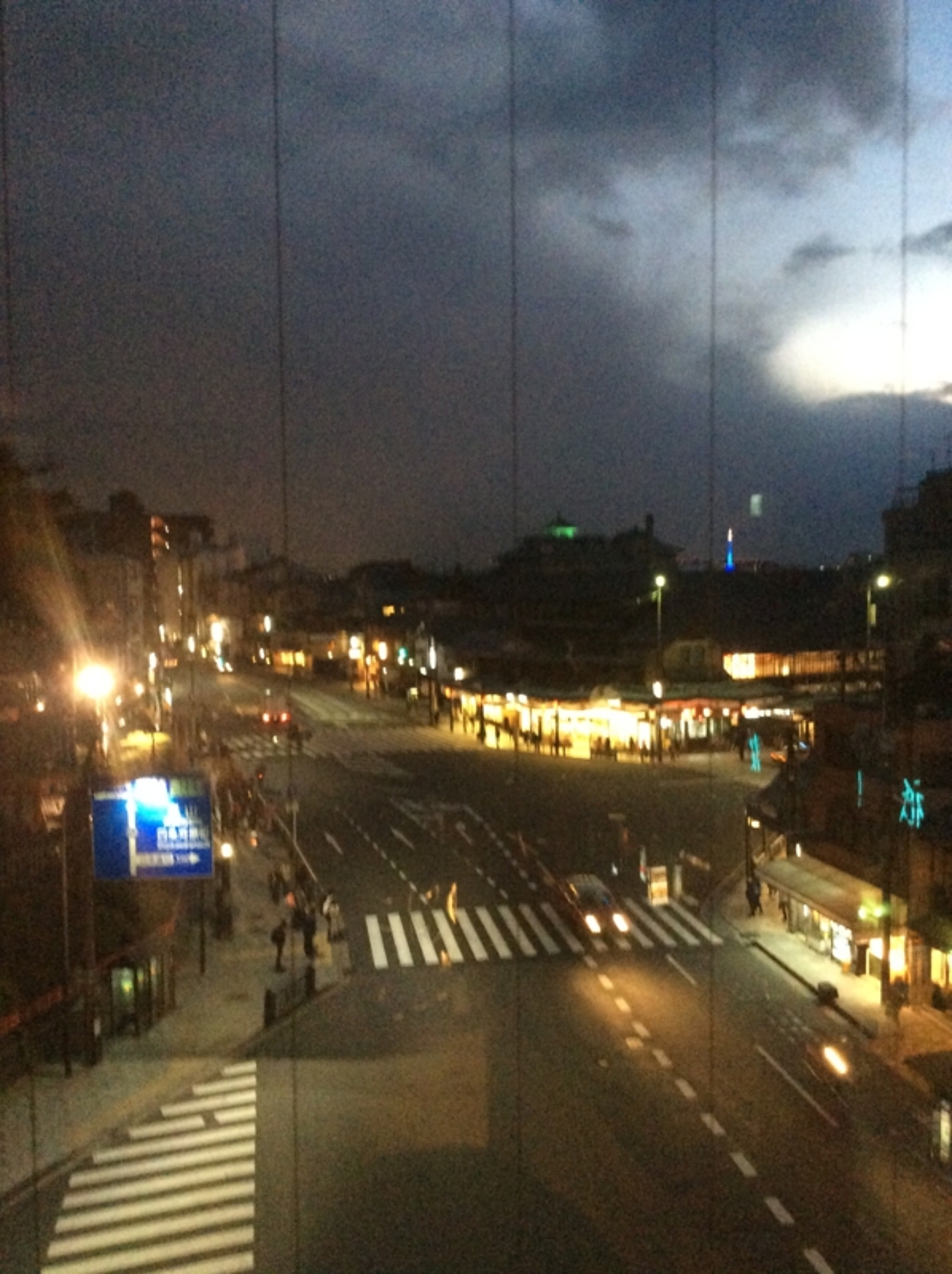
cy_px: 637
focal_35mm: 32
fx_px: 1176
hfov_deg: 44.1
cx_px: 476
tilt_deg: -4.7
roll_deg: -0.1
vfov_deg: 56.9
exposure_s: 1/15
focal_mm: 3.3
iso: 400
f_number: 2.4
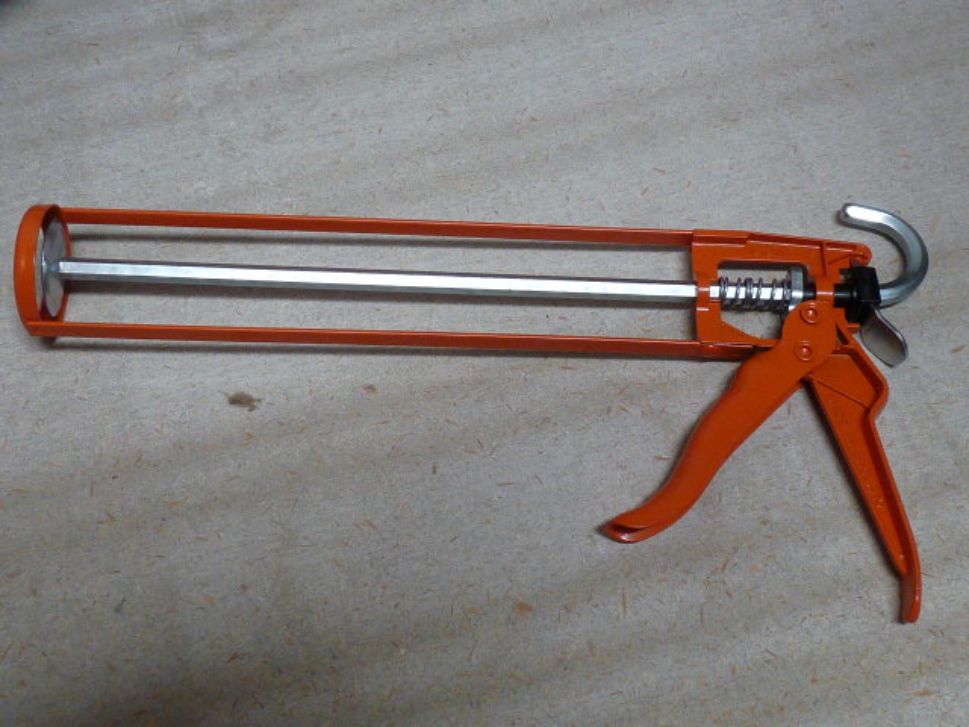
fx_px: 1400
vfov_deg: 29.1
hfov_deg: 38.2
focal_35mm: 50
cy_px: 364
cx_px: 484
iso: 250
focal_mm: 4.9
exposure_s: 1/30
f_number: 2.8
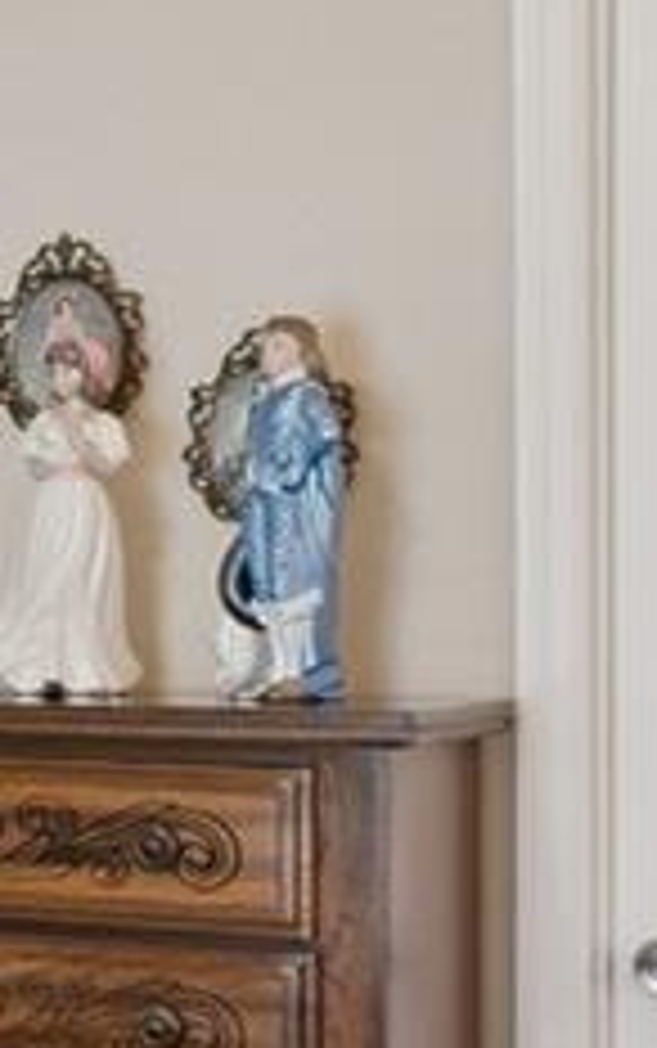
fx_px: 3303
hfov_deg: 8.4
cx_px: -1656
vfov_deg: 18.0
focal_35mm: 116
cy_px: 576
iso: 800
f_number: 10
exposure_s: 1/15
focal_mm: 16.5
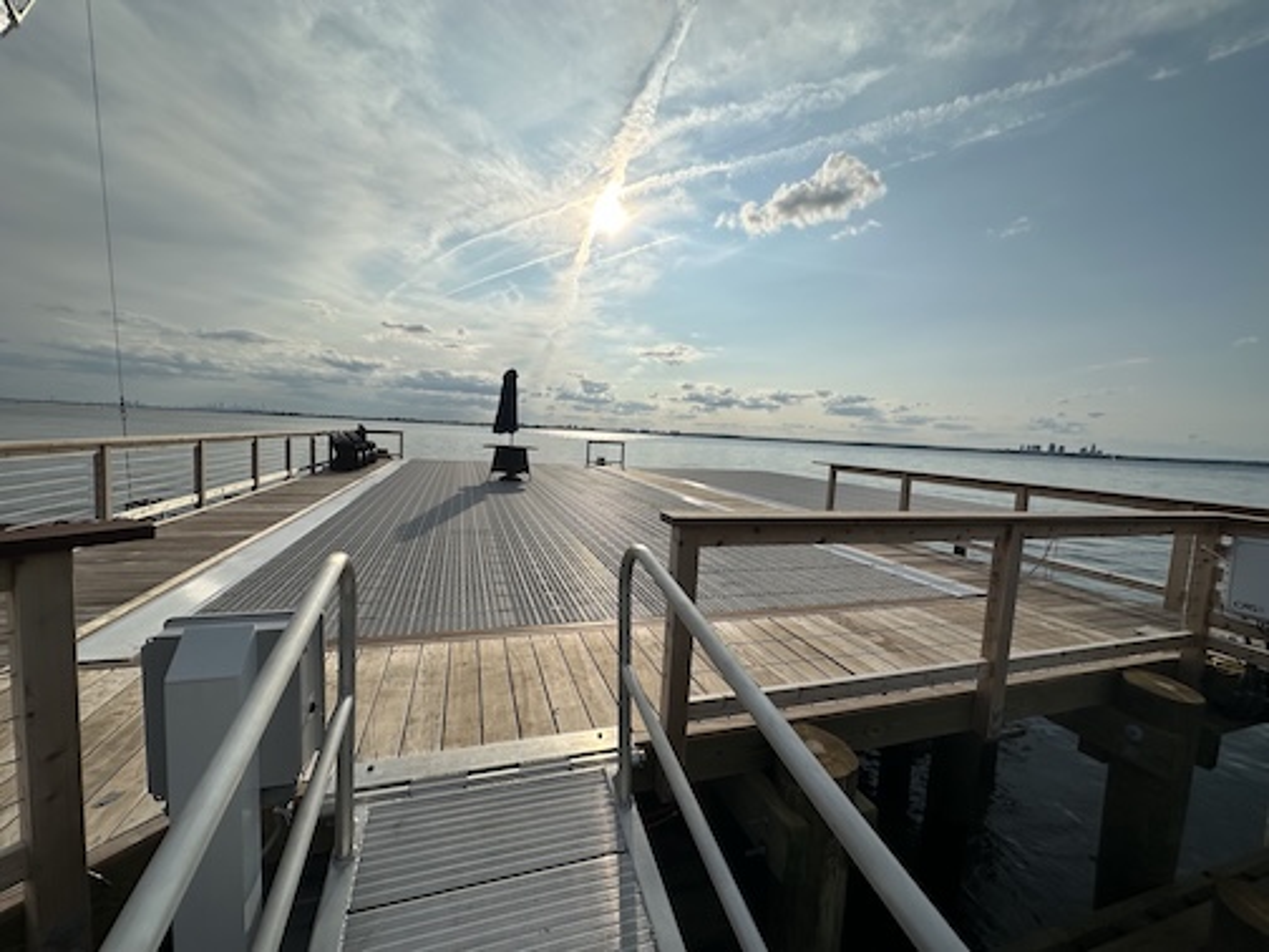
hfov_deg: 102.1
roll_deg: -3.6
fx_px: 513
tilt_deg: -4.2
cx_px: 634
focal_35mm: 14
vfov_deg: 85.7
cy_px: 476
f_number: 2.2
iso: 40
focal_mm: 2.22
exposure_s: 1/7813
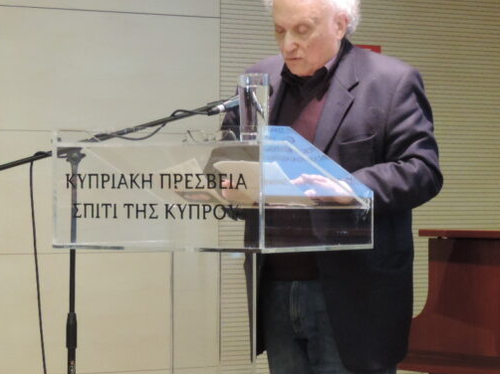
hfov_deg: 12.9
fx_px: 2209
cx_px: 308
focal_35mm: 153
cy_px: 264
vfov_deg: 9.7
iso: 720
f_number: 3.9
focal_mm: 13.3
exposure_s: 1/25
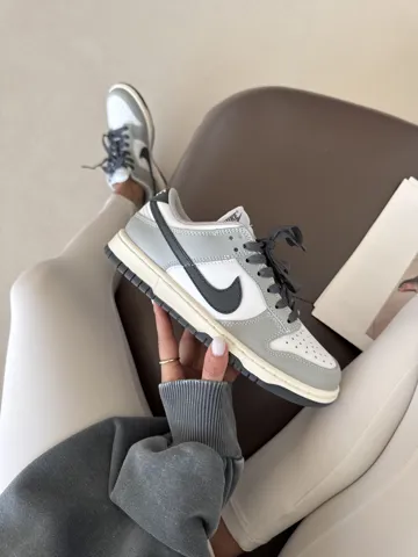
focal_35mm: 24
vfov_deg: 71.6
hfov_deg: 56.8
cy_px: 278
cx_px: 209
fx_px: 386
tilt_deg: -76.9
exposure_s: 1/194
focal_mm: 6.76
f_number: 1.78
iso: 64
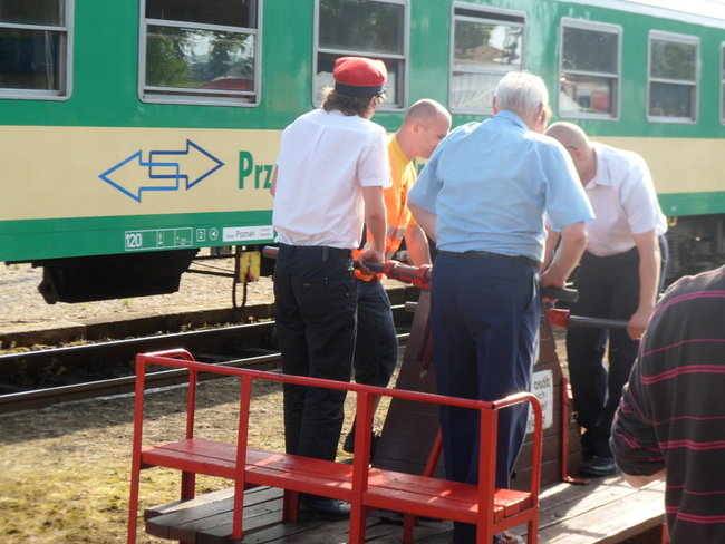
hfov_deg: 23.3
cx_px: 362
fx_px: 1760
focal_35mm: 84
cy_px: 272
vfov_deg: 17.6
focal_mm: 14
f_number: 5.1
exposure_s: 1/90
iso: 80
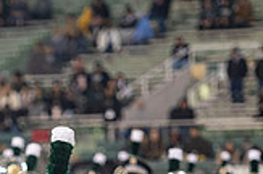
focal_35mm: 413
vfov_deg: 3.3
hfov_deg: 5.0
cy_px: 292
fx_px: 3011
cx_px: 29
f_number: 2.8
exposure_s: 1/500
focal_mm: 116
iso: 1000
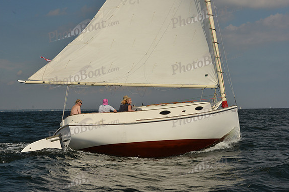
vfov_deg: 19.2
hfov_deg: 28.5
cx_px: 146
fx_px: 570
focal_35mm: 71
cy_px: 95
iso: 500
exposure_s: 1/1000
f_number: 10
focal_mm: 70
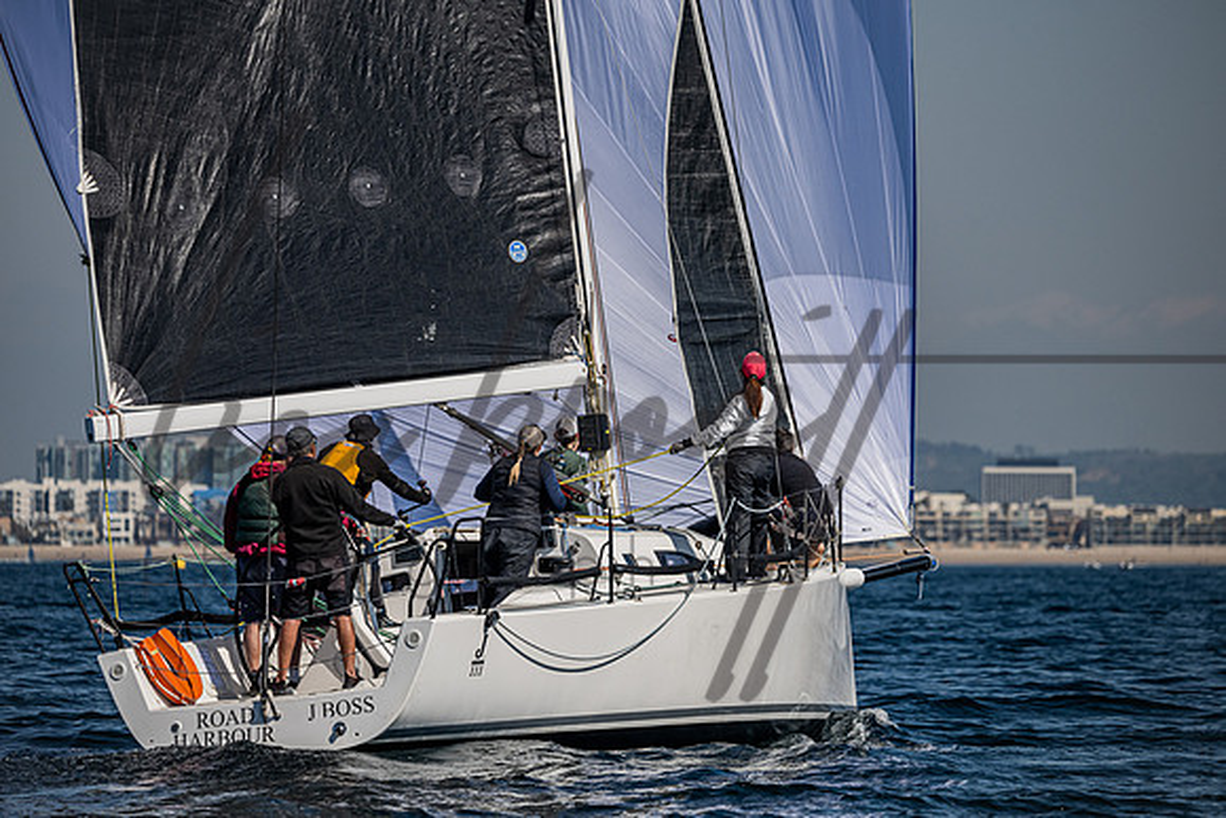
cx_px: 599
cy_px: 383
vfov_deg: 5.0
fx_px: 9320
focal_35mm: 274
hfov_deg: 7.5
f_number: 5
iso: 400
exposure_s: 1/6400
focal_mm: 240
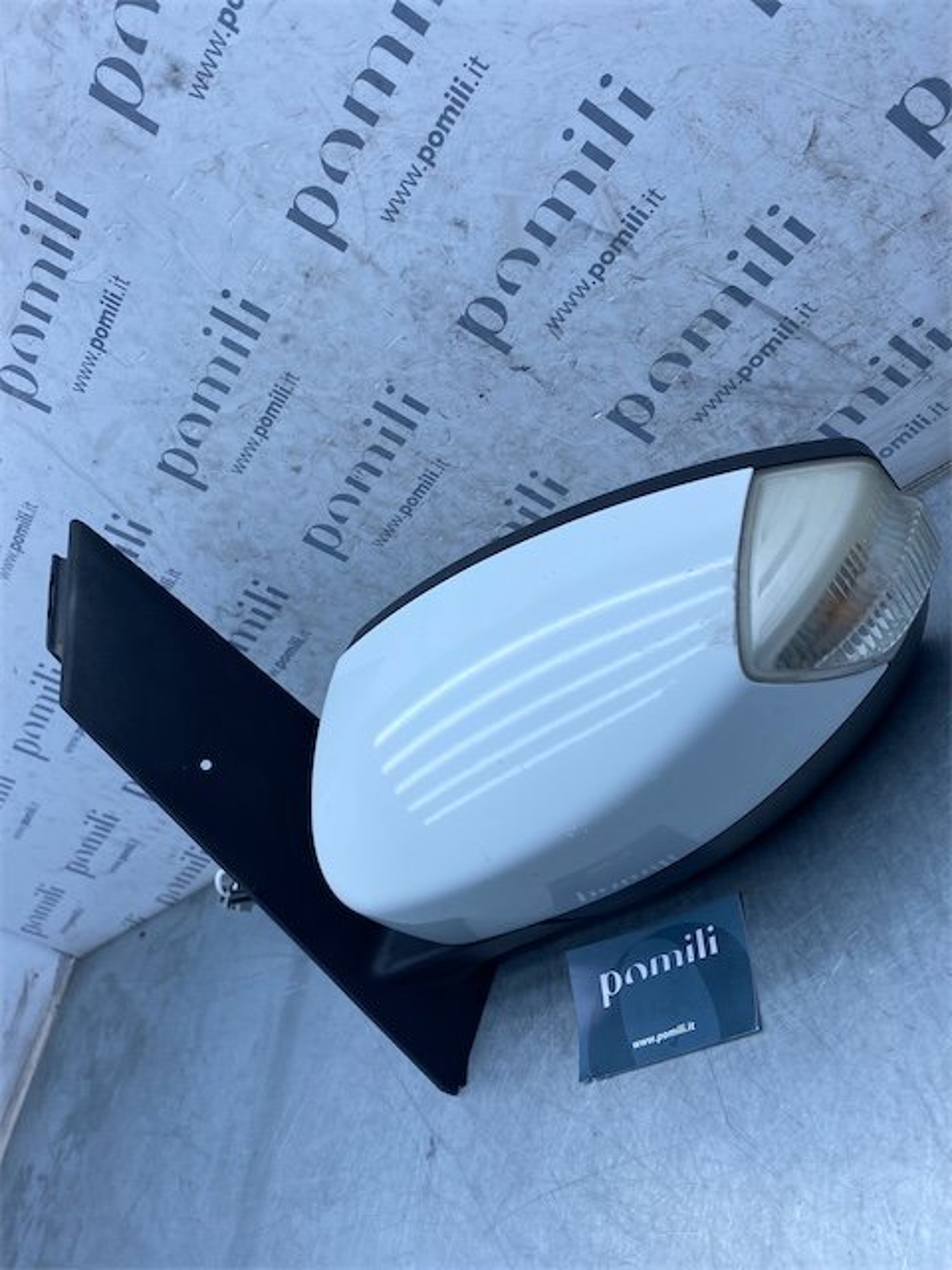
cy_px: 635
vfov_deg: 67.3
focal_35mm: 26
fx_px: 953
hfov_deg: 53.1
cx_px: 476
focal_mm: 4.25
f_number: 1.8
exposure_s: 1/1218
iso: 32
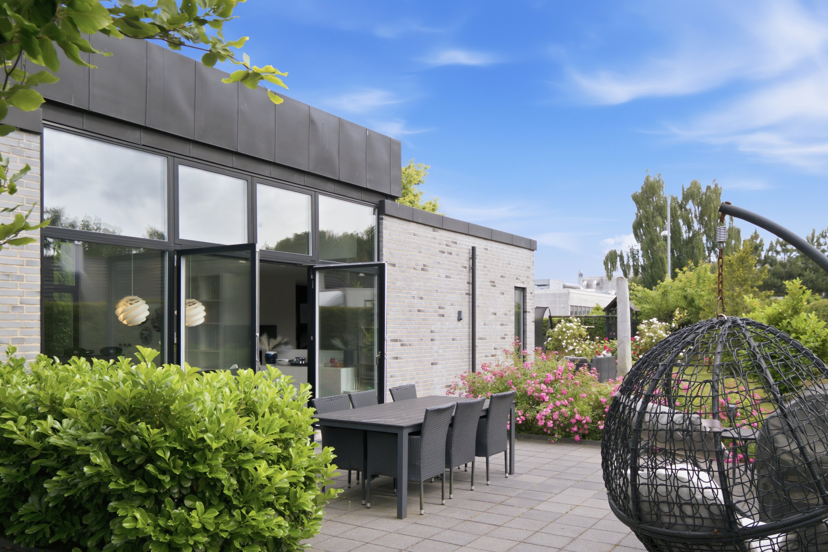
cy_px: 276
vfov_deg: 45.0
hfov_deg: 63.7
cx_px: 414
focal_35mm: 29
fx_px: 667
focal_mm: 19.1
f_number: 8
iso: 200
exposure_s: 1/160
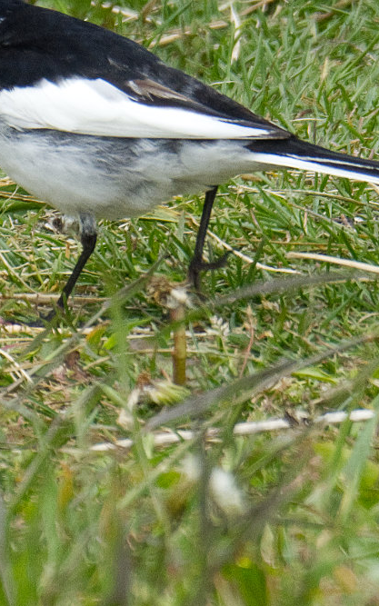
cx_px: 78
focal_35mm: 1424
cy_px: 94
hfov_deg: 0.9
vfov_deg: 1.5
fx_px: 23528
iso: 500
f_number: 5.6
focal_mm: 345.6
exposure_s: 1/500
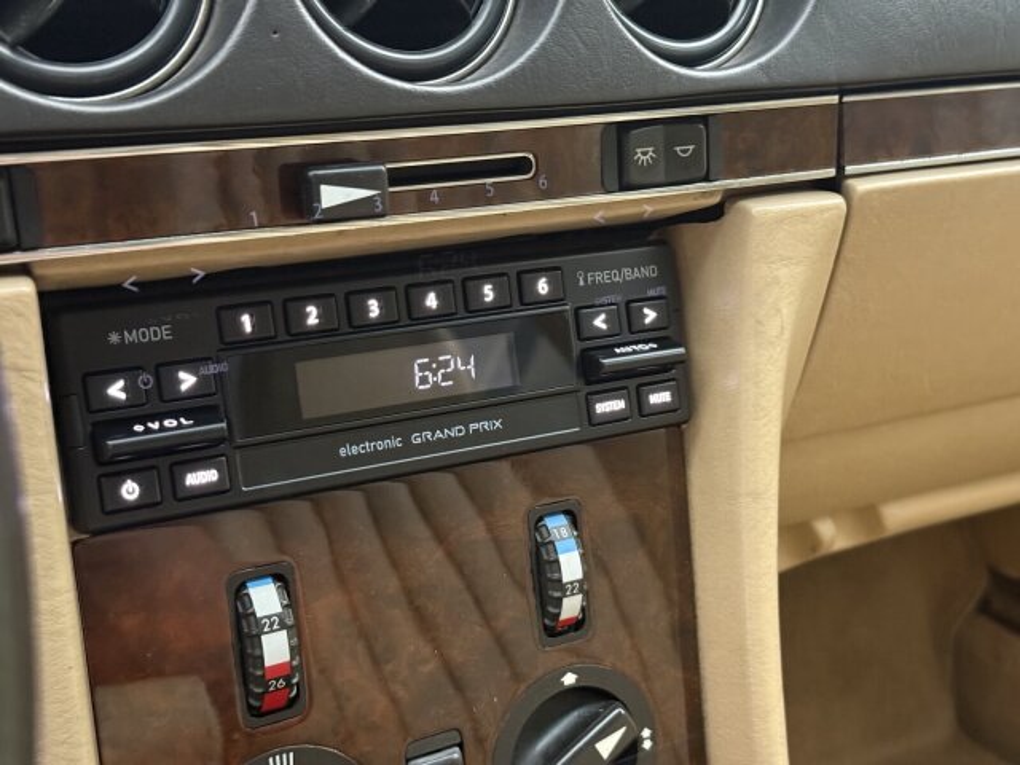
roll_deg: -1.0
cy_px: 382
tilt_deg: -17.9
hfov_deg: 39.7
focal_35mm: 48
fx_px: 1414
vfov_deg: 30.3
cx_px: 510
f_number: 1.78
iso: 800
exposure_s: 1/26
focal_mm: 6.76
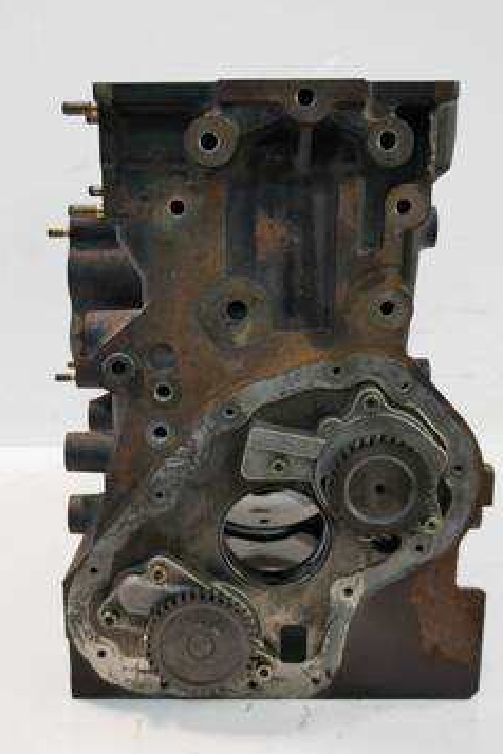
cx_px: 232
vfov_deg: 46.4
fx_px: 880
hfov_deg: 31.9
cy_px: 376
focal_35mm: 42
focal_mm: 15
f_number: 3.5
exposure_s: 1/60
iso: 500
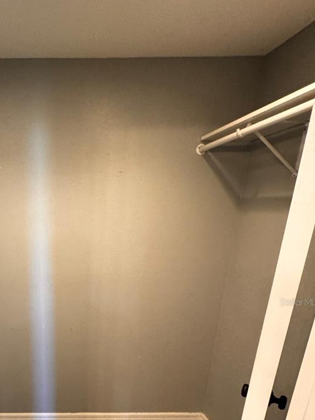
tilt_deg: -18.6
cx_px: 52
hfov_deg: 52.2
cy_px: 302
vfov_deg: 68.1
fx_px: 291
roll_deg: +0.6
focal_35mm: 24
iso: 640
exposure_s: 1/60
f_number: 2.2
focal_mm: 2.22
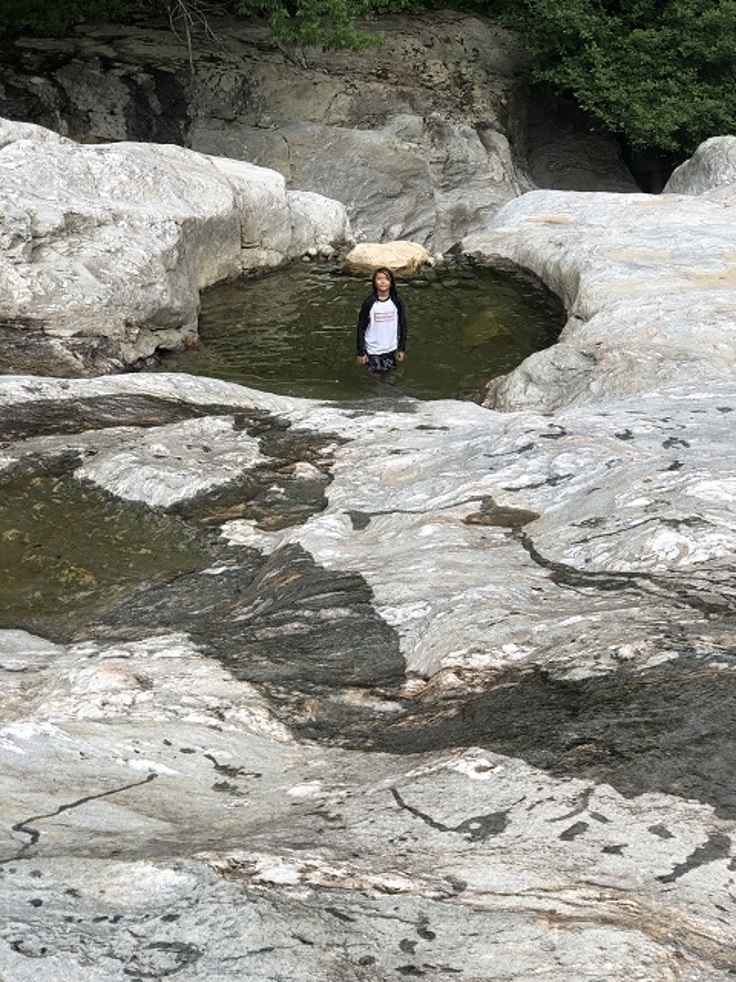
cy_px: 491
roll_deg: +1.5
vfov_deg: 33.8
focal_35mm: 57
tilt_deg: -23.5
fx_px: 1616
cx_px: 368
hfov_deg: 25.7
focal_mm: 6.6
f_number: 2.8
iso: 20
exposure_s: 1/134
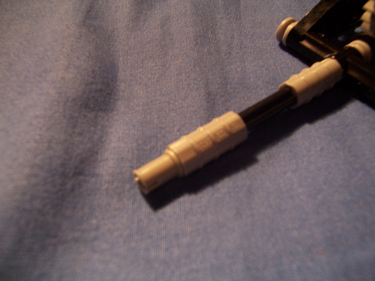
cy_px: 140
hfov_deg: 55.4
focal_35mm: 33
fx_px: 357
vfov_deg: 42.9
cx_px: 188
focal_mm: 5.5
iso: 140
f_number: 3.4
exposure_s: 1/30
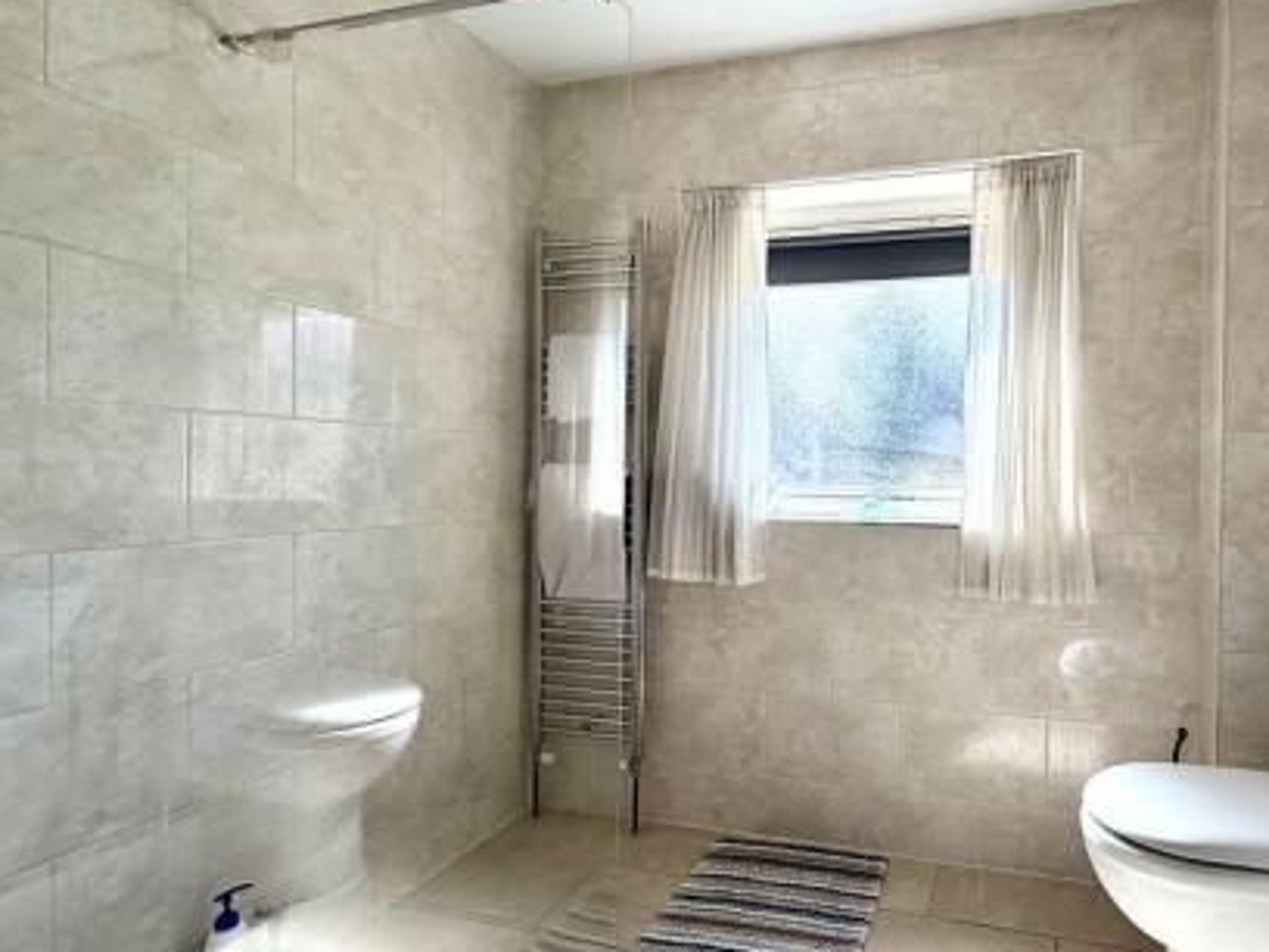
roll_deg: -0.7
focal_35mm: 20
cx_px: 851
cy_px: 487
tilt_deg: -1.1
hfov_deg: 78.9
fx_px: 733
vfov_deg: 66.0
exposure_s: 1/211
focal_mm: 2.22
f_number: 2.2
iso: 50
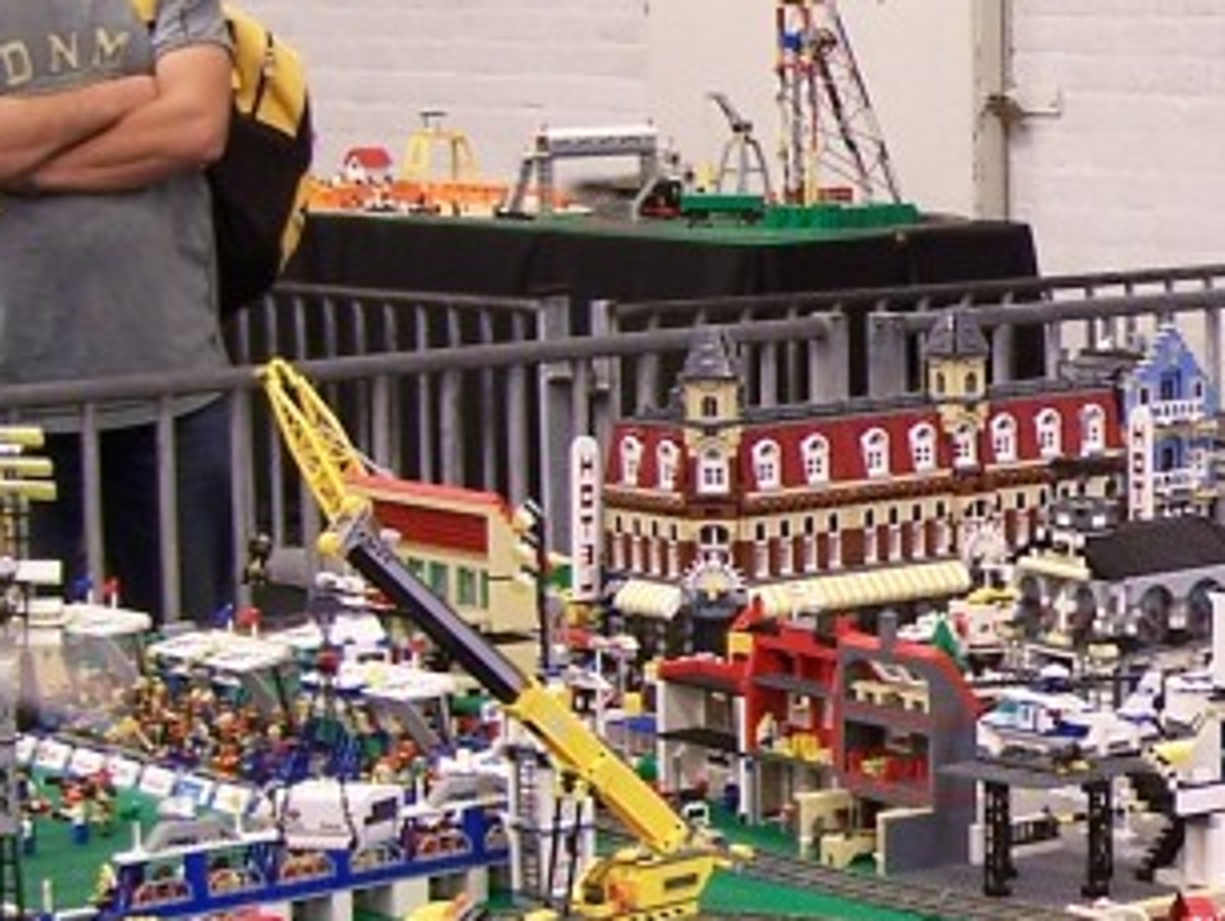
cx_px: 1513
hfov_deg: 14.9
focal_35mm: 127
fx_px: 4498
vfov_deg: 11.7
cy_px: 641
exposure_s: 1/3
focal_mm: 6.3
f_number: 2.8
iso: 80
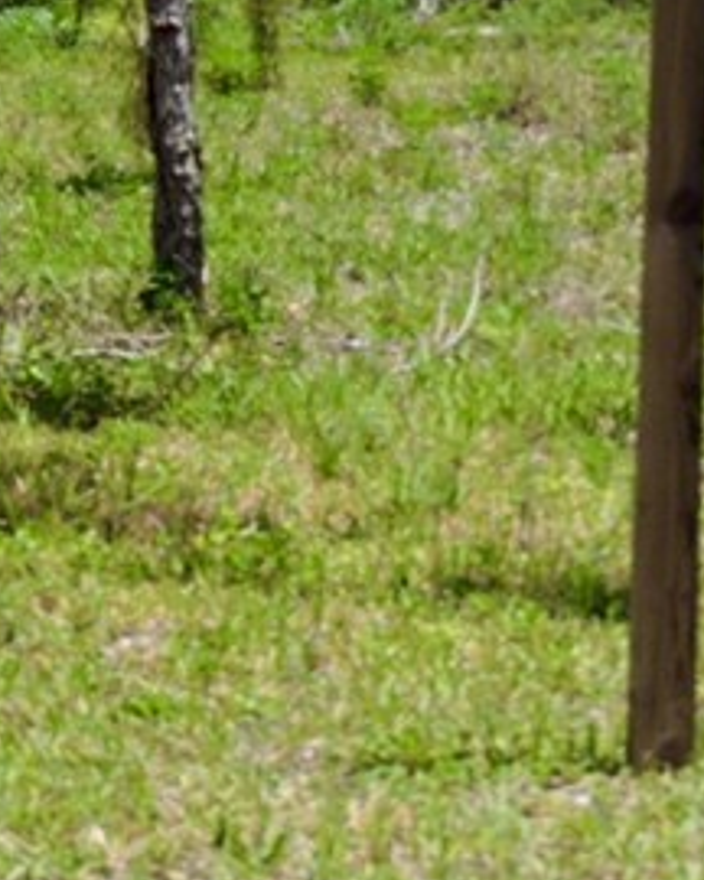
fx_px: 10236
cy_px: 202
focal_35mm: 393
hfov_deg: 3.9
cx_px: 0
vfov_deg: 4.9
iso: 100
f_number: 5.2
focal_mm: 30.5
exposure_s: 1/500
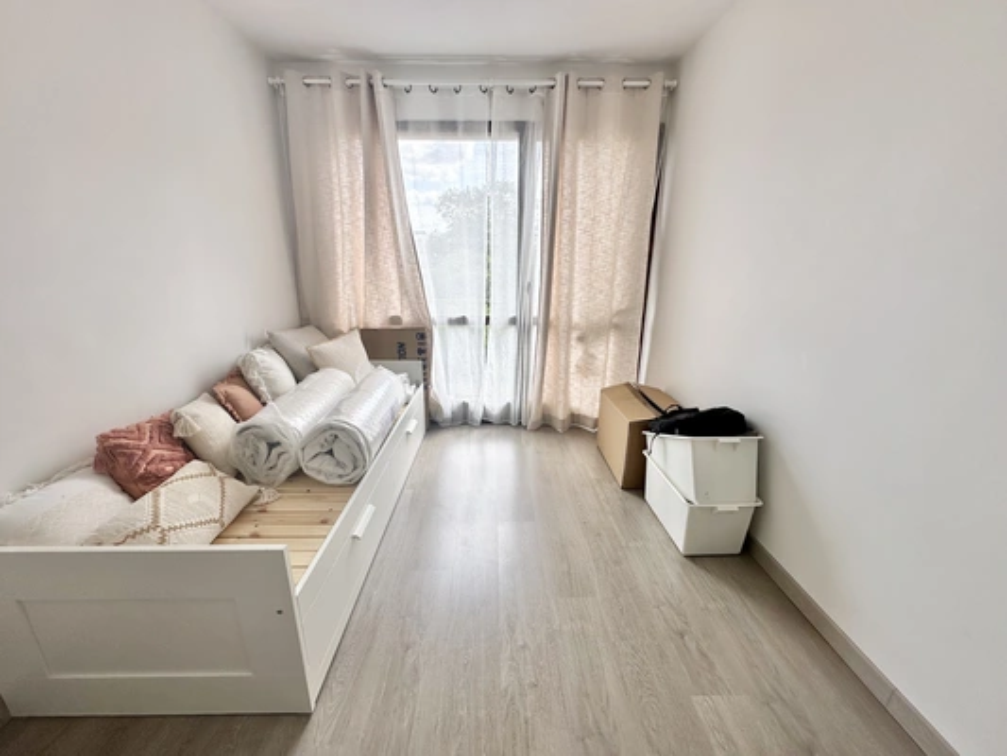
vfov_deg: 85.7
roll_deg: -0.5
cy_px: 378
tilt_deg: -15.2
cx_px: 504
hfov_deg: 102.1
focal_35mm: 14
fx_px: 407
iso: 40
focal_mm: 2.22
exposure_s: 1/259
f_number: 2.2
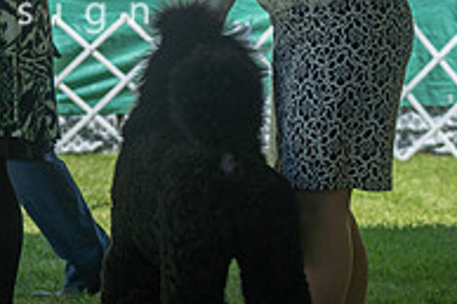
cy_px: 84
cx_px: -144
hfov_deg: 6.5
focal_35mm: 314
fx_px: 3983
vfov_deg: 4.4
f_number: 5
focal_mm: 105
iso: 640
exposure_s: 1/1000
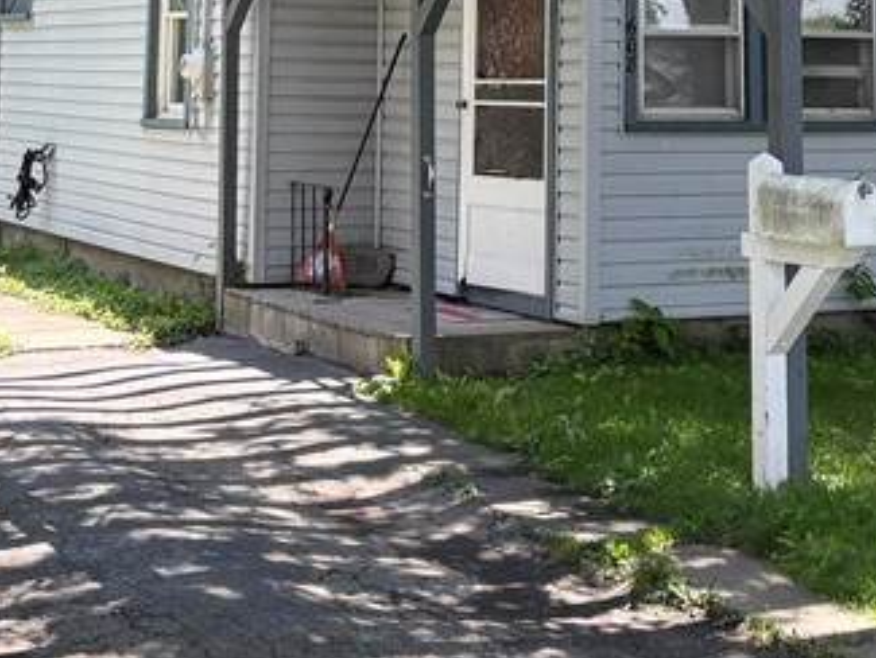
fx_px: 2076
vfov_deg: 17.3
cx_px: 399
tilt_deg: +3.8
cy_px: -97
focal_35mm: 82
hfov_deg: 23.8
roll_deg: -0.4
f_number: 1.6
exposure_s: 1/550
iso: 50
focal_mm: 5.96
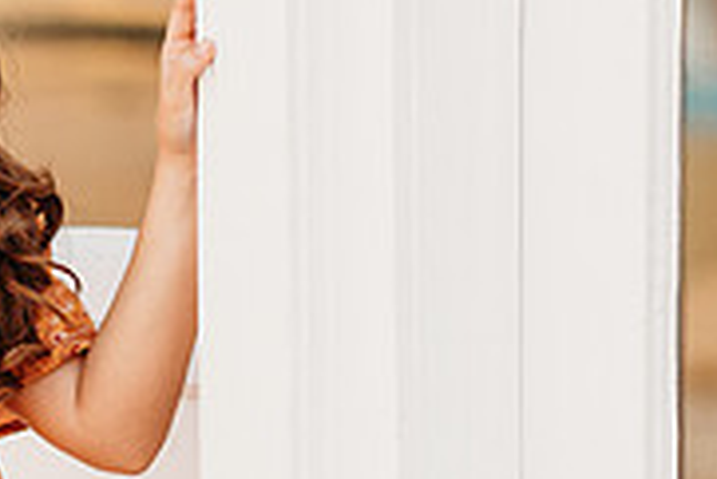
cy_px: 224
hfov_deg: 7.5
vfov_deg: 5.1
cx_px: -123
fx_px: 5422
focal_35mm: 272
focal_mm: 85
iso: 160
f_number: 2
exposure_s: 1/1000
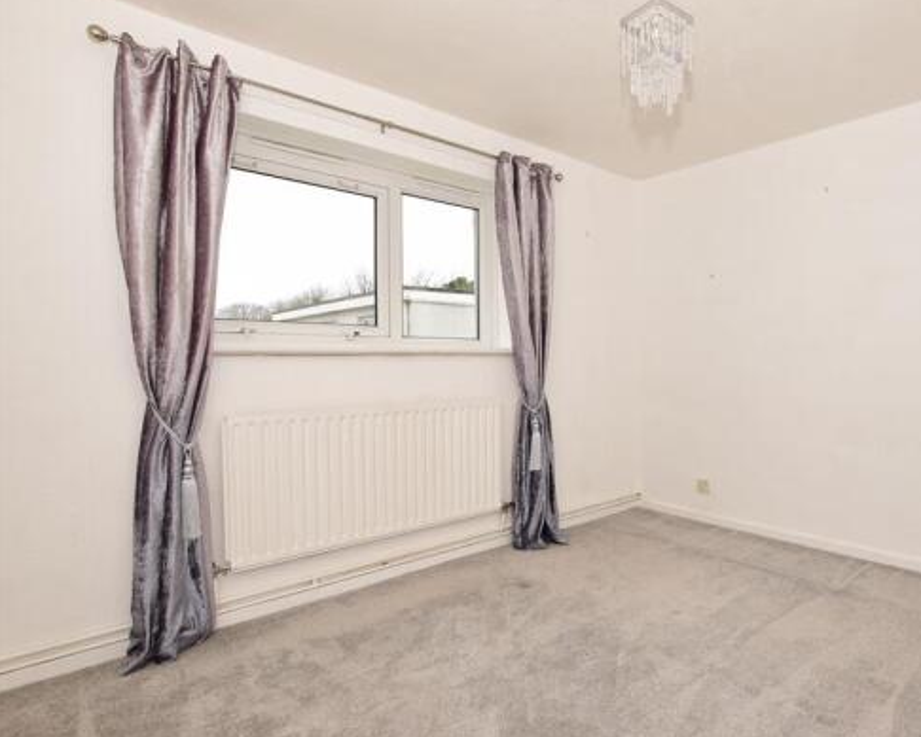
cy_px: 370
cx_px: 616
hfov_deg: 80.4
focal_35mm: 19
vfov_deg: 70.9
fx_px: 518
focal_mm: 10
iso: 400
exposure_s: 1/50
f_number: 8
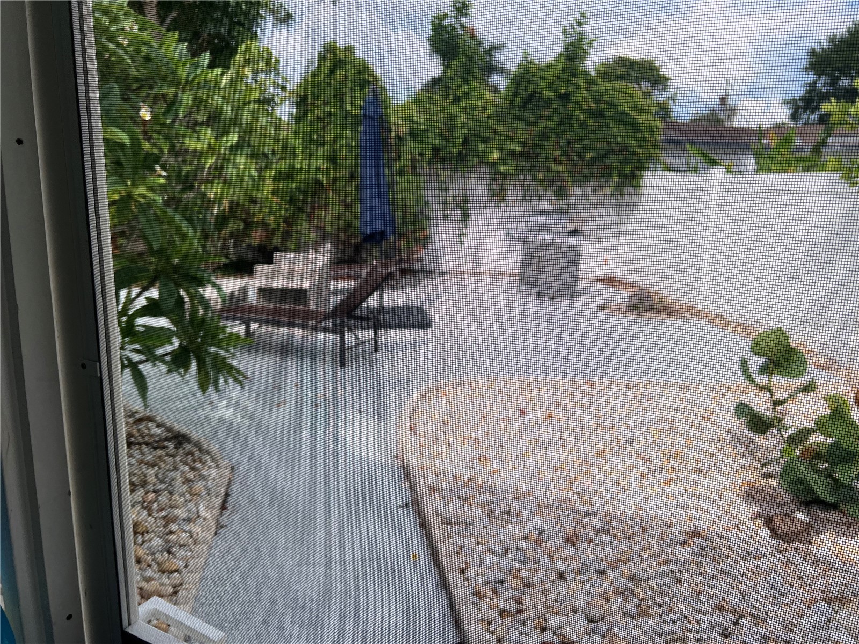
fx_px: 645
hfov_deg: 67.3
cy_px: 322
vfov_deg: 53.1
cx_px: 430
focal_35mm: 26
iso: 50
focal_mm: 5.7
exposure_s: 1/3571
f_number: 1.5
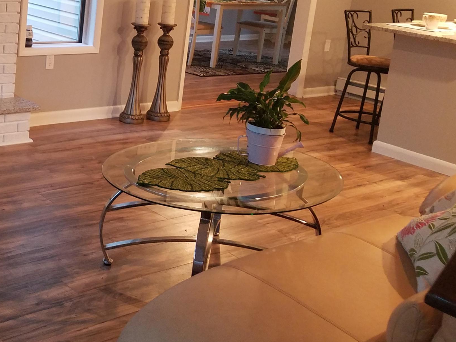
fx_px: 632
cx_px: 47
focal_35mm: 48
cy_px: 60
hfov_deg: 37.1
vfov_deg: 29.5
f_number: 1.7
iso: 200
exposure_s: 1/10
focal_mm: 4.2
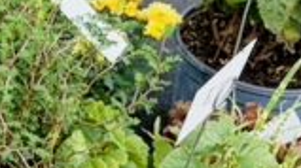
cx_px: -199
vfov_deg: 6.6
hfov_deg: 11.2
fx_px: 1459
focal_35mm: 183
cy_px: 223
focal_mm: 5.96
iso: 50
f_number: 1.6
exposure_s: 1/271
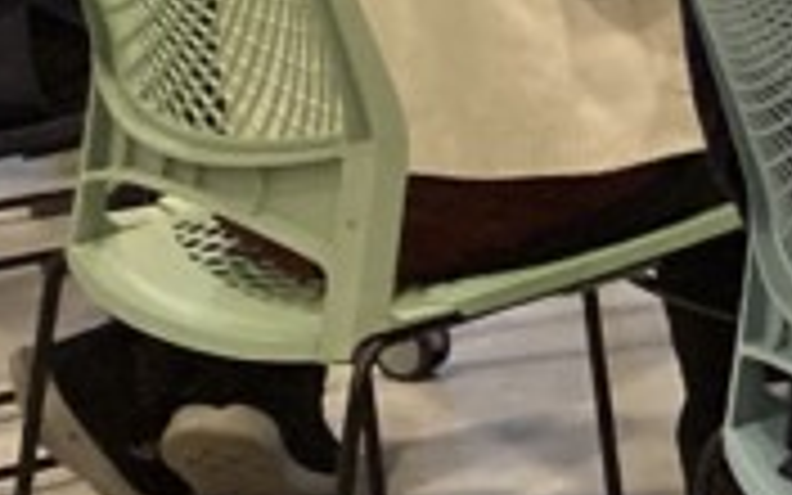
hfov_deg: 8.5
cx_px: 2434
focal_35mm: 202
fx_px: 4360
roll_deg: +0.7
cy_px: -652
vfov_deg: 6.2
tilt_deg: -4.5
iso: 160
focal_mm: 3.99
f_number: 1.8
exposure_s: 1/60
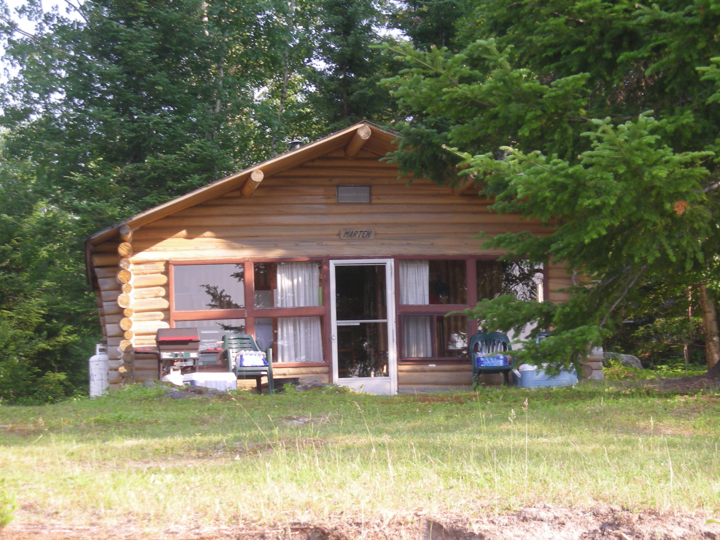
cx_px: 360
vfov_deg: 14.1
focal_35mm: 105
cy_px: 270
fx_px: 2184
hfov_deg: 18.7
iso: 50
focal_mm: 17.1
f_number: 4.7
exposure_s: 1/67.3
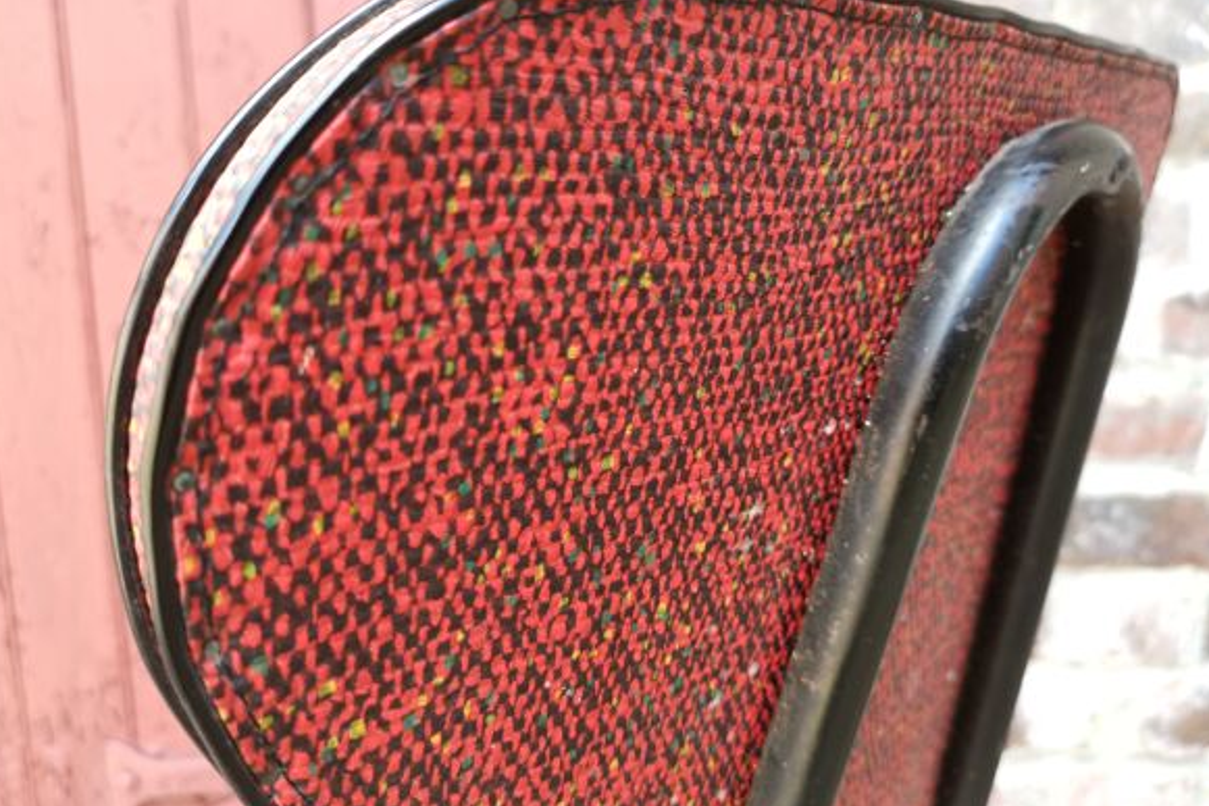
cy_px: 350
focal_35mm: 29
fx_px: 974
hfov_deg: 63.7
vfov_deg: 44.8
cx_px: 595
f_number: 1.8
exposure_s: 1/100
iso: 100
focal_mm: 5.58
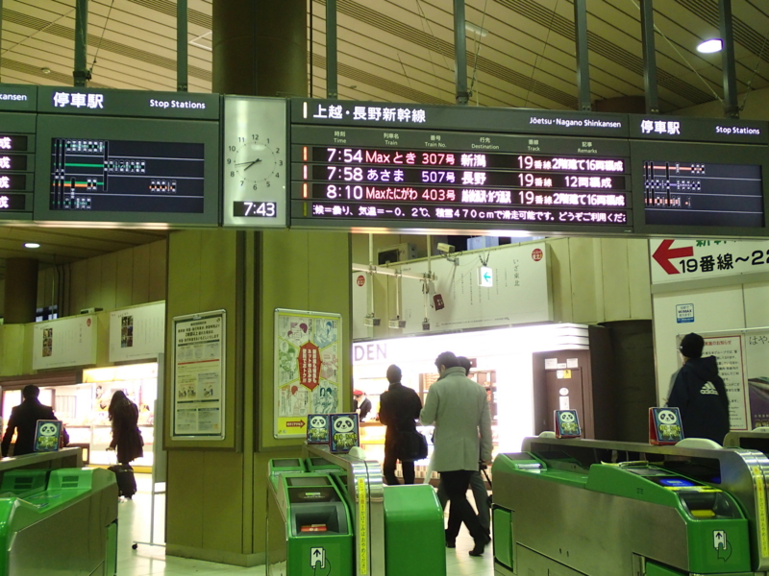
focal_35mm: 40
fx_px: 889
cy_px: 288
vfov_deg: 36.0
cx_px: 384
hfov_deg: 46.8
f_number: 2.8
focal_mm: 7.34
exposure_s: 1/40
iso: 400
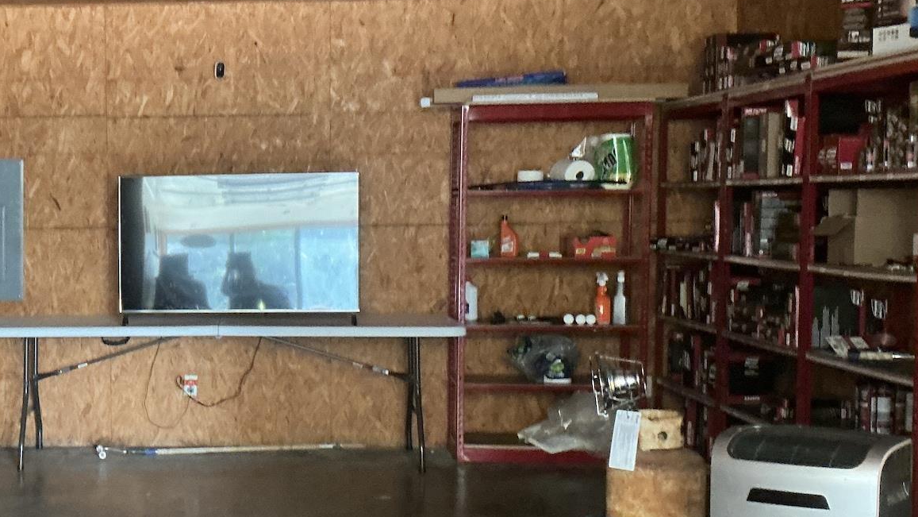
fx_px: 1315
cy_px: 306
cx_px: 150
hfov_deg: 36.8
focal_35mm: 54
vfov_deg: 22.2
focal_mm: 3
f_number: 1.8
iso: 320
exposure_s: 1/33
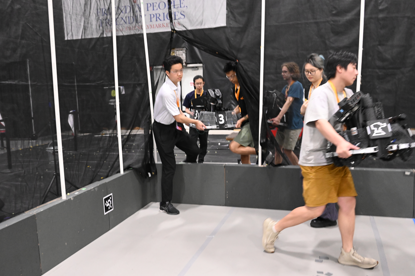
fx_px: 392
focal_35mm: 34
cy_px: 138
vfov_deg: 38.9
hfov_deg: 55.8
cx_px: 203
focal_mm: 33
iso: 10000
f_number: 6.3
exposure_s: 1/125
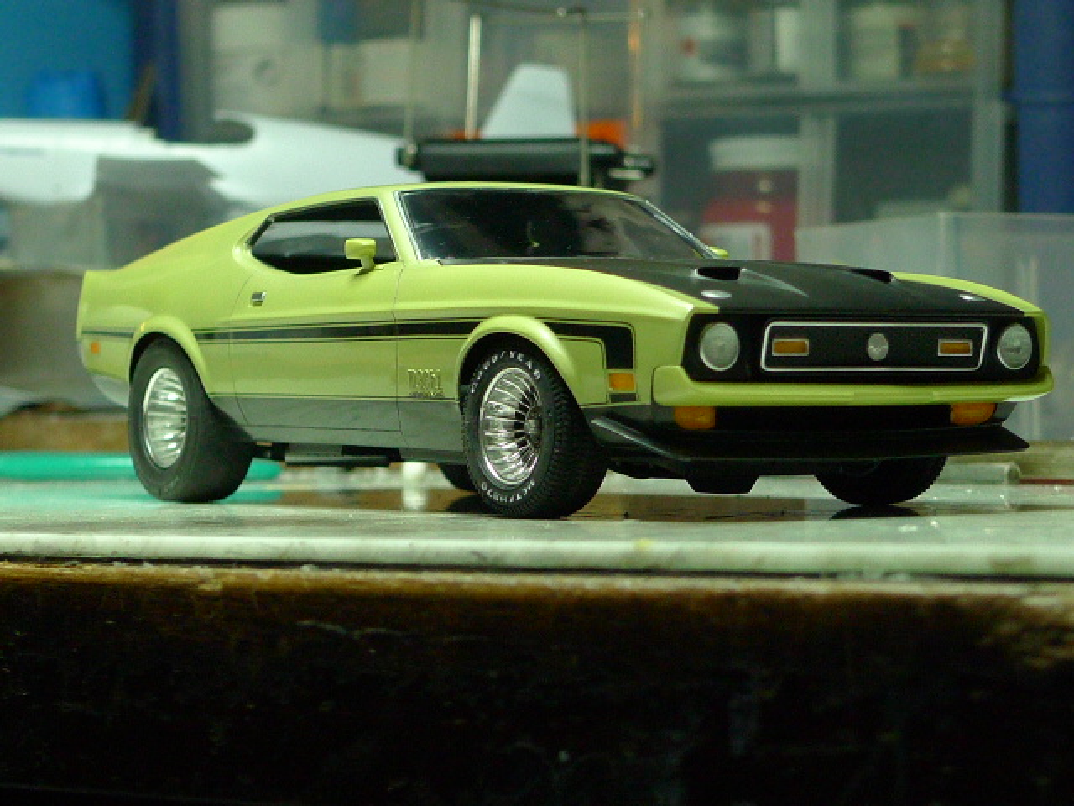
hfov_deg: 18.2
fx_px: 3351
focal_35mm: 108
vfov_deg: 13.7
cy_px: 403
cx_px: 537
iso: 400
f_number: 2.8
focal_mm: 12.8
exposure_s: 1/50
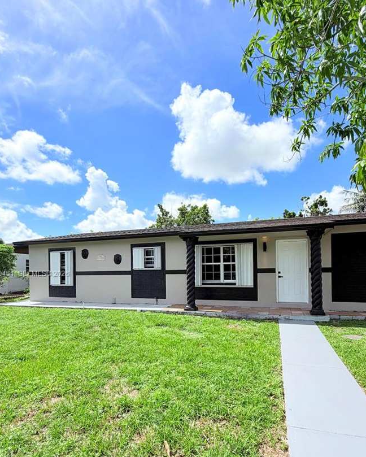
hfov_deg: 73.6
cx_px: 202
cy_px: 274
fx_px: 244
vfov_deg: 85.3
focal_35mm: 18
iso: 20
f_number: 2.2
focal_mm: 2.22
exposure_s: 1/1050
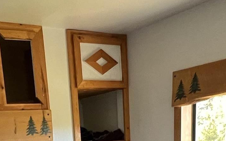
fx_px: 363
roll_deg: +5.1
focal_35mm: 59
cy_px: 265
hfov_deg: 34.2
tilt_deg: -16.9
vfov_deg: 17.3
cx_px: 73
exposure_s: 1/74
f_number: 1.8
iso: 250
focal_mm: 1.57
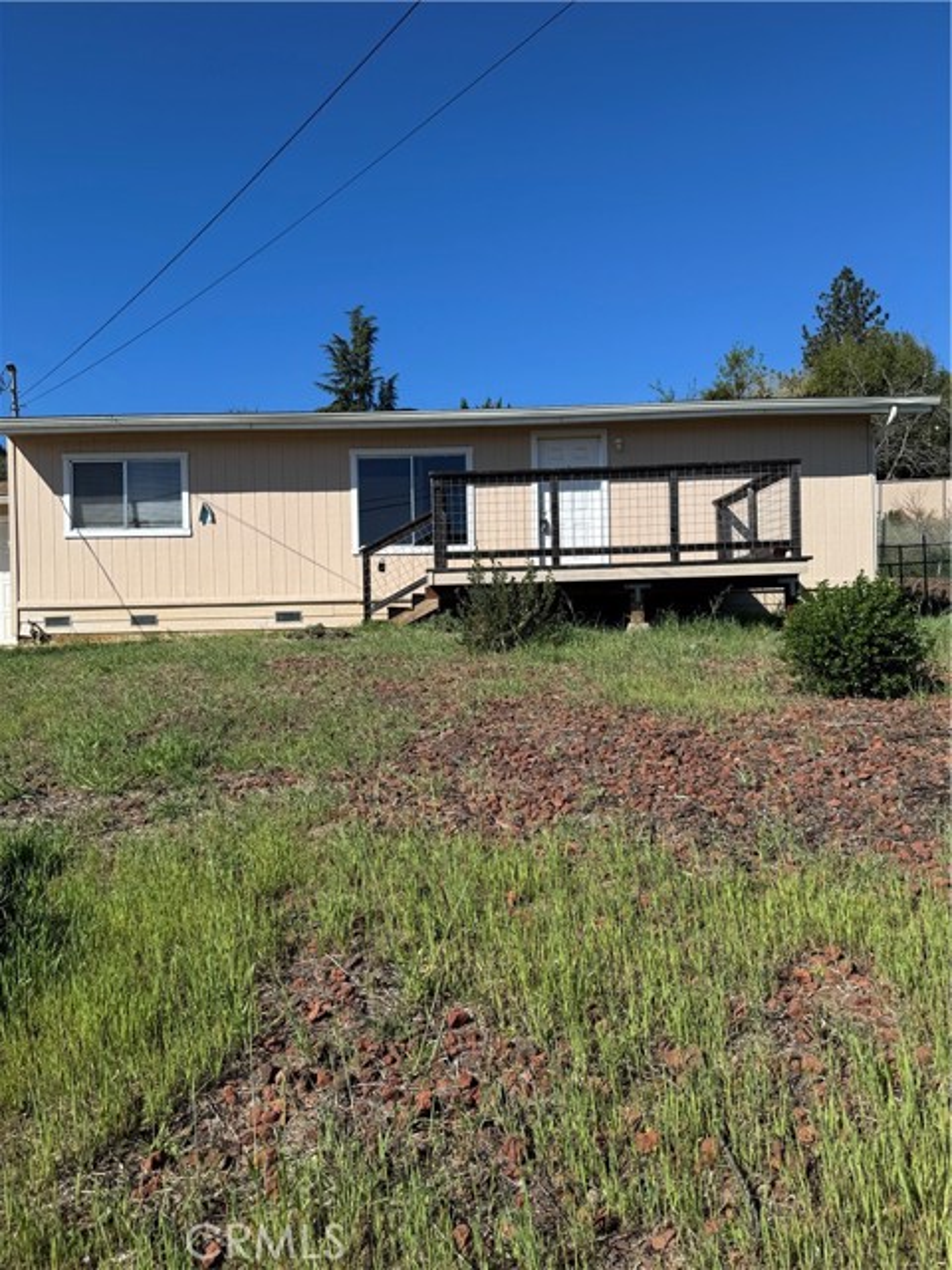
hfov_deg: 56.8
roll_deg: +0.8
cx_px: 476
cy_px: 635
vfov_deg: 71.6
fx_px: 880
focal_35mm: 24
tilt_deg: -1.6
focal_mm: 6.76
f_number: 1.78
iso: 80
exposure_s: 1/4608
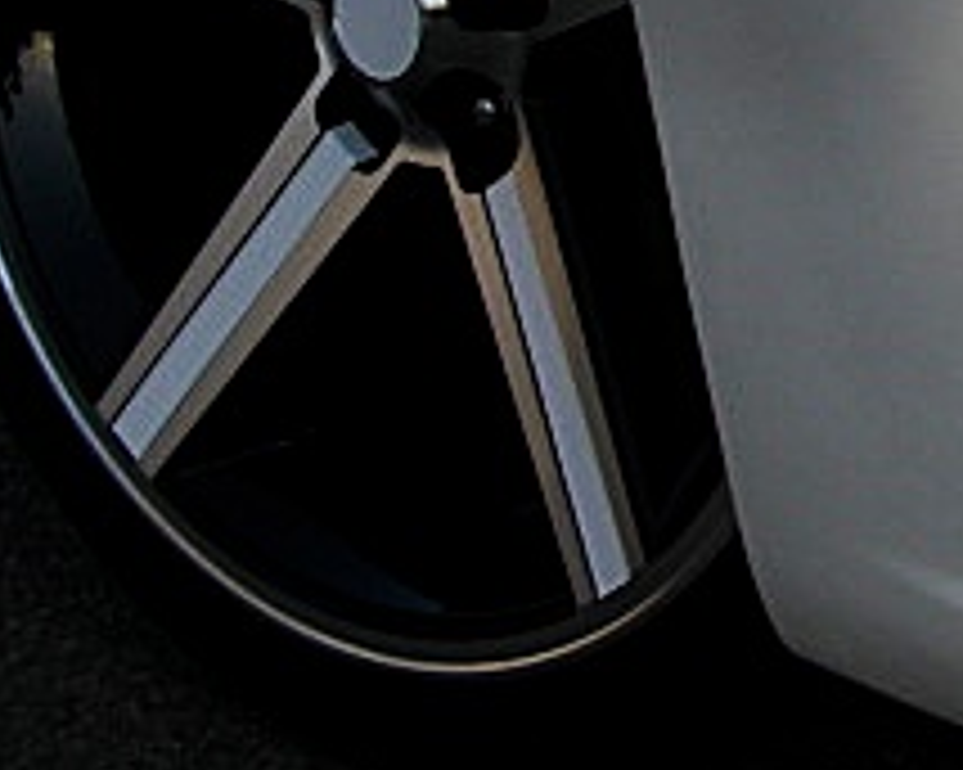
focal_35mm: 105
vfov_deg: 14.0
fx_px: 2991
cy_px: -266
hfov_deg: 17.3
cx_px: 1215
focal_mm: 6.3
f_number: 2.8
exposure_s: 1/200
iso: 50
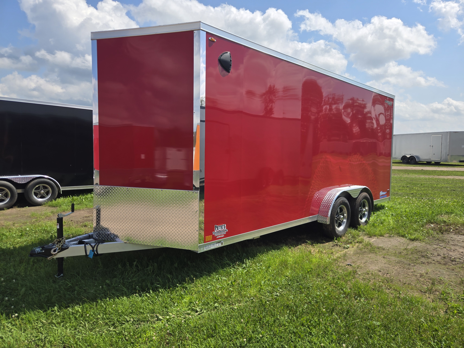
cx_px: 232
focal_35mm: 23
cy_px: 174
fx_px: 308
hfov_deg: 73.9
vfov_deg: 58.9
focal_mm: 5.4
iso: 25
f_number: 1.8
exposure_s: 1/2088
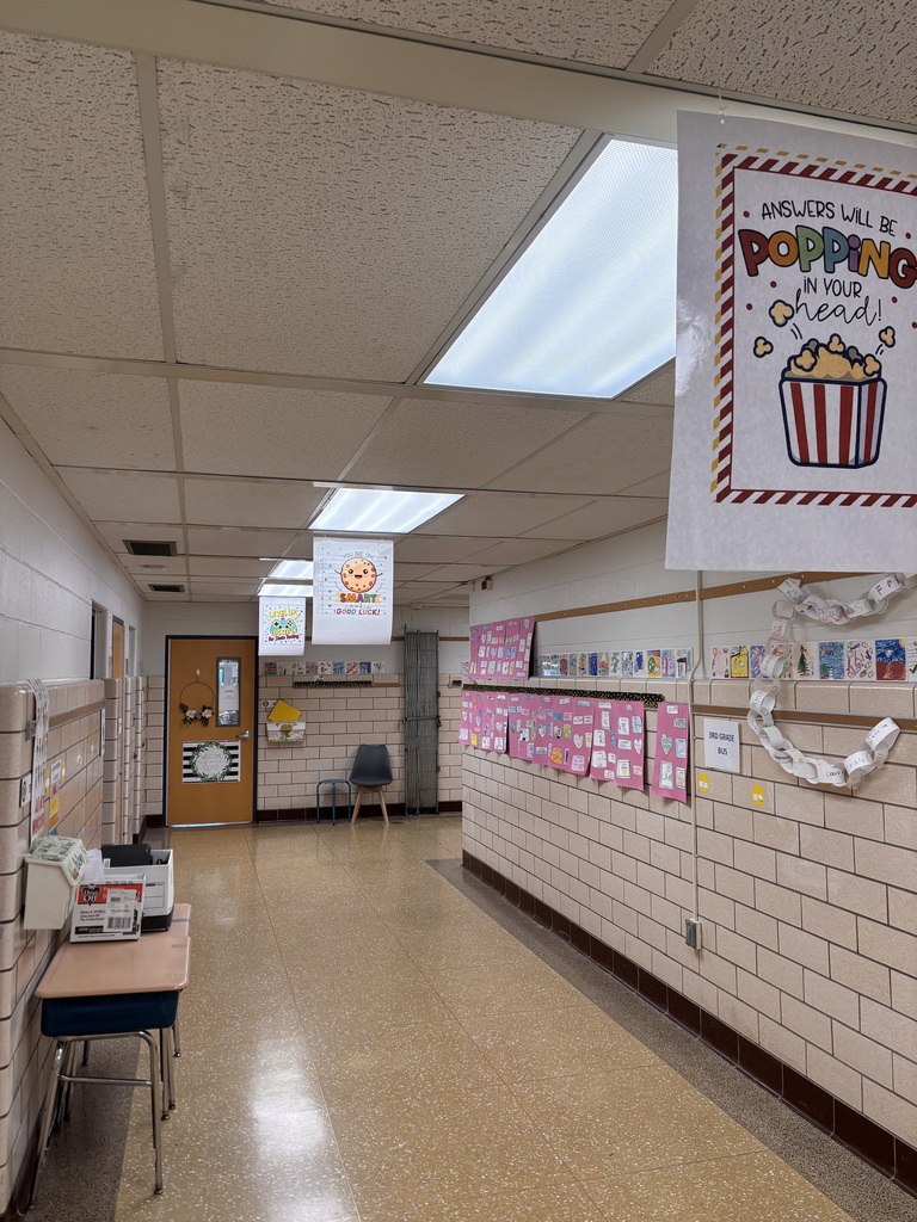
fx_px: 918
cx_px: 458
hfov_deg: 53.1
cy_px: 611
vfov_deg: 67.3
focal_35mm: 26
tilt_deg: +3.9
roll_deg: -0.4
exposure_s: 1/120
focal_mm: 5.96
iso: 80
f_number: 1.6
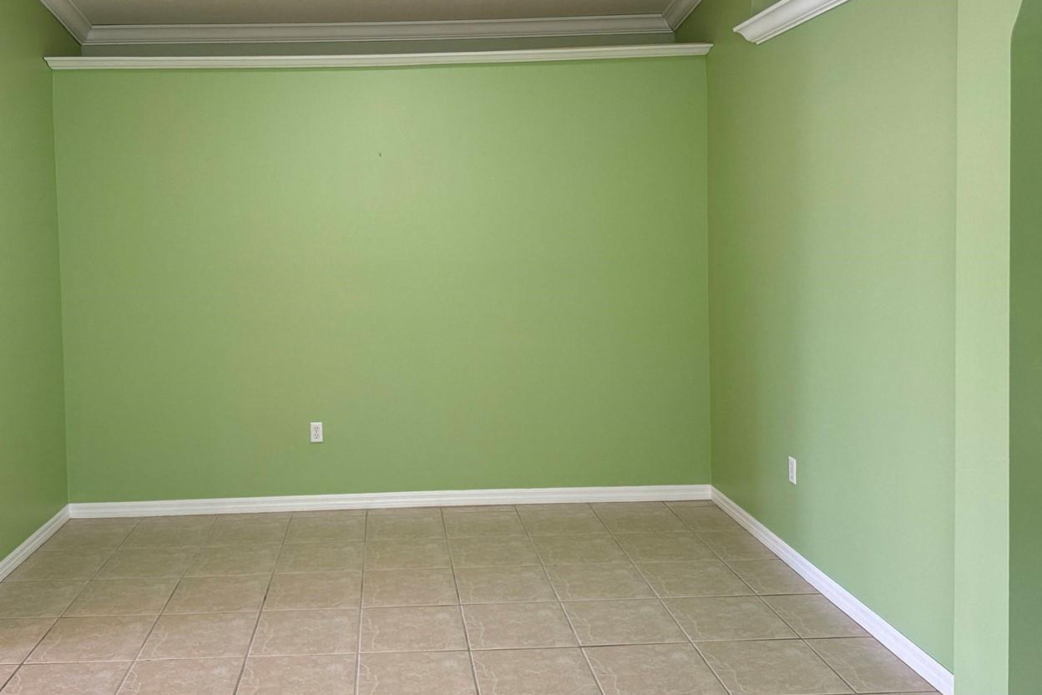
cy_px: 271
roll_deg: +1.2
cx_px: 401
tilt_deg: -2.3
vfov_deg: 40.9
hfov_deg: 58.1
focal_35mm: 32
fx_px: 926
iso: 160
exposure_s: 1/120
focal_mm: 6.76
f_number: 1.78
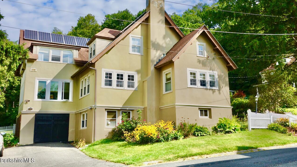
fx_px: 283
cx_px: 149
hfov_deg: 55.3
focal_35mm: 36
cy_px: 69
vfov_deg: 32.7
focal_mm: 12.35
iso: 125
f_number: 5.6
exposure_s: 1/500
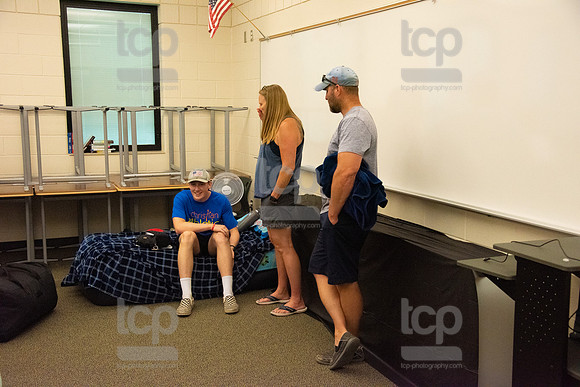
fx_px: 645
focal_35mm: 40
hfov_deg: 48.4
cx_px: 290
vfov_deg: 33.4
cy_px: 194
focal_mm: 40
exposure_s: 1/400
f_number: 5
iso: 6400
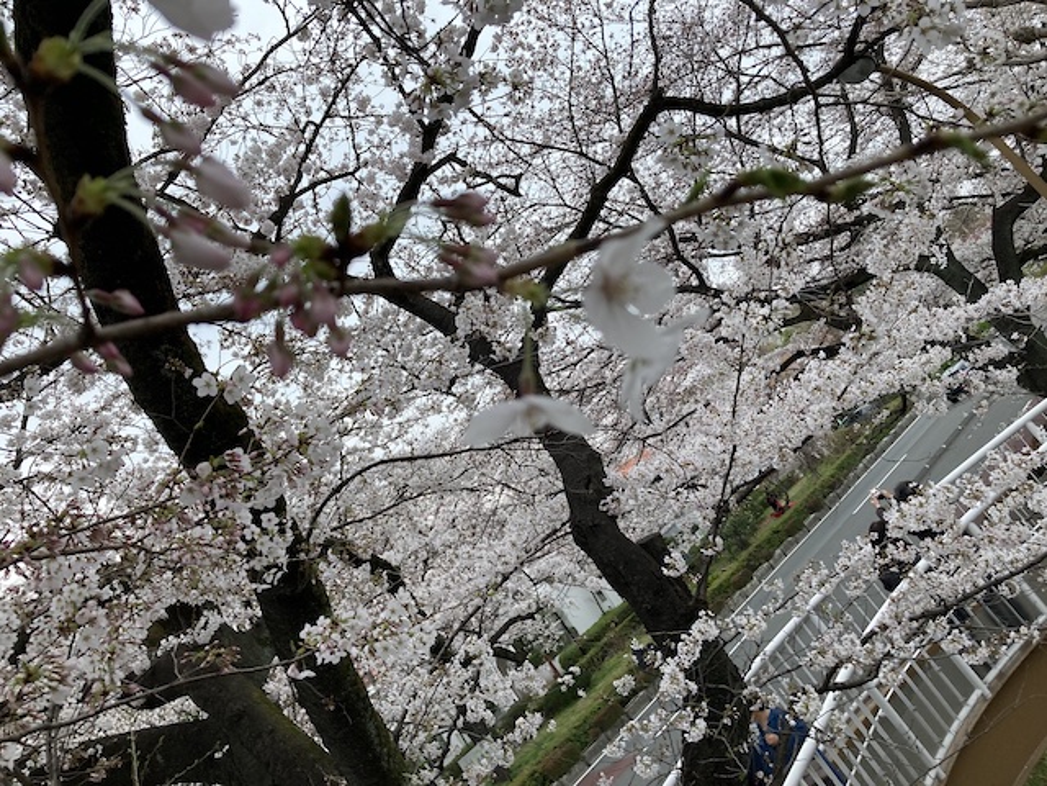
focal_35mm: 28
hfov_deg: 63.4
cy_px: 393
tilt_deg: +13.0
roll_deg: +37.3
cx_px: 524
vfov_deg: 49.7
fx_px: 847
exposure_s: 1/60
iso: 100
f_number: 1.8
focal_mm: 3.99
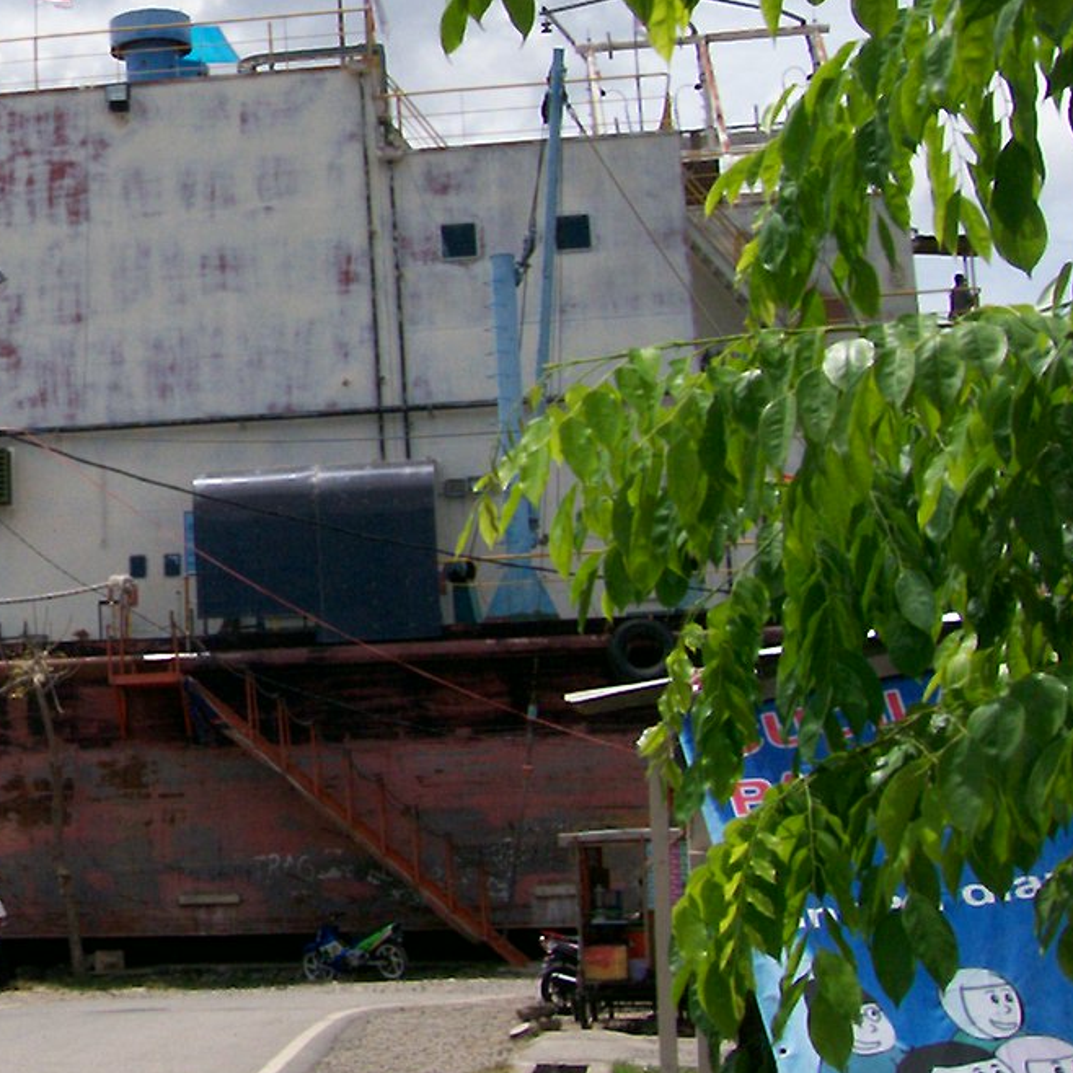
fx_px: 2665
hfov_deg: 21.4
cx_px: -155
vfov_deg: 22.6
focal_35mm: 76
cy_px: 308
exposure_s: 1/784
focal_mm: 5.6
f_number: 5.1
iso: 80
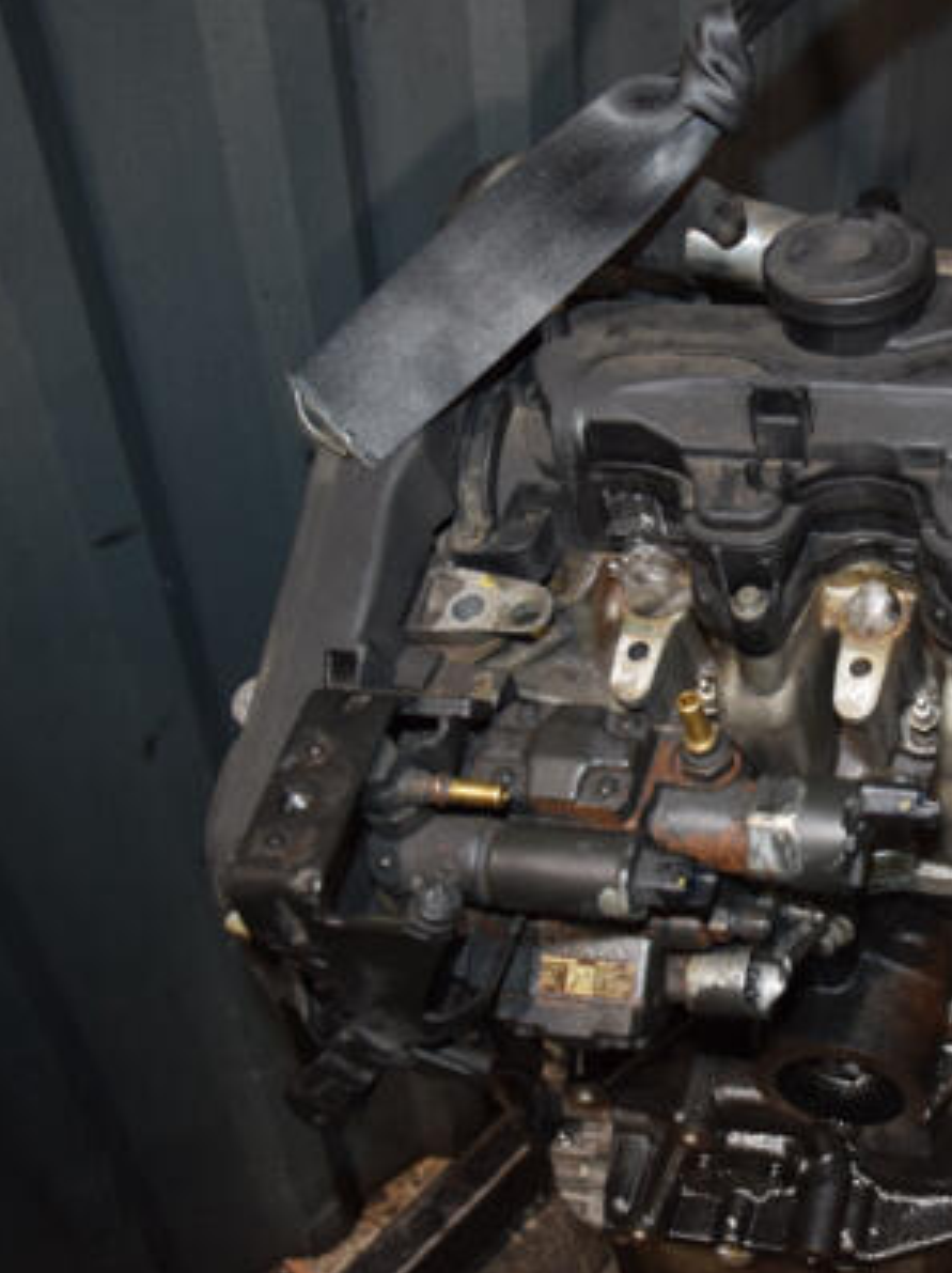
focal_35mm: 48
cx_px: 923
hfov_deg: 28.6
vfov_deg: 39.7
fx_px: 1763
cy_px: 638
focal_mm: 22
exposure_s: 1/60
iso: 800
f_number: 5
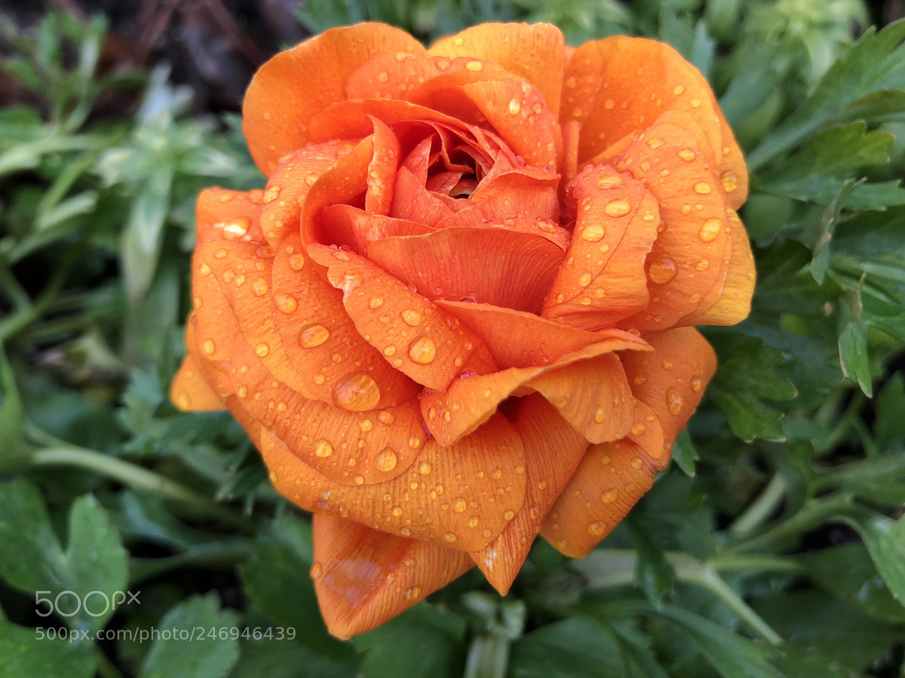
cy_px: 339
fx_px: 732
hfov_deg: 63.4
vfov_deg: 49.7
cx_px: 452
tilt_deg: -58.2
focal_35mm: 28
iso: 32
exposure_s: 1/100
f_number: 1.8
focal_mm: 4
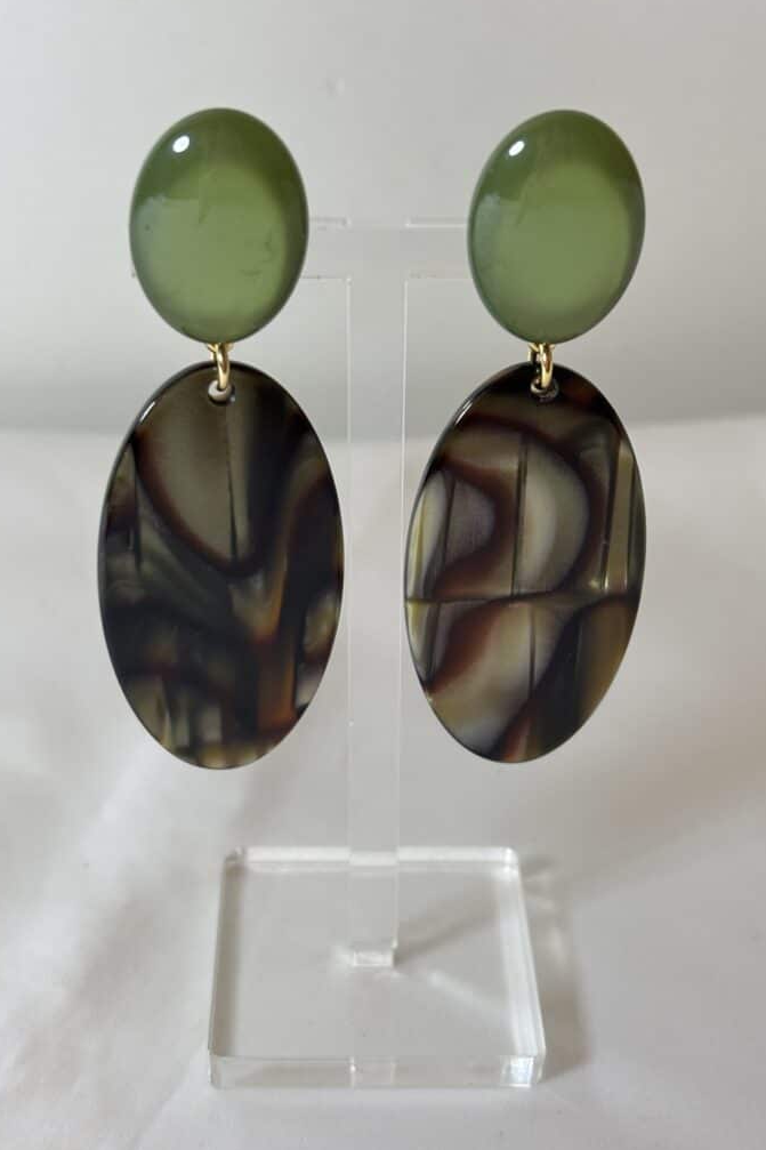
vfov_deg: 36.3
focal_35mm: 55
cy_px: 571
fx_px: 1756
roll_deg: -2.4
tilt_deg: -30.0
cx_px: 390
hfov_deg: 24.6
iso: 40
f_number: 1.6
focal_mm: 5.96
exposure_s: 1/100
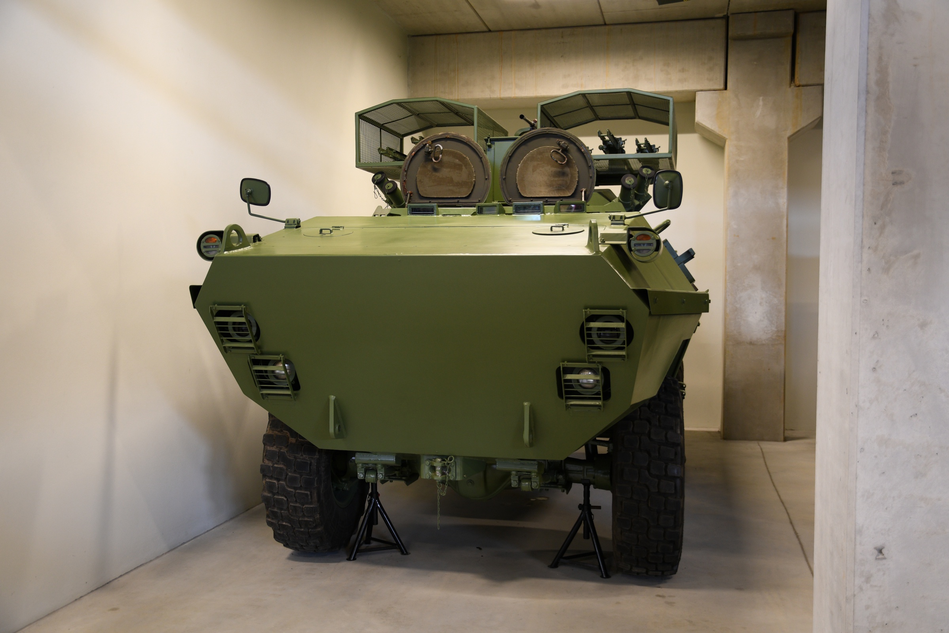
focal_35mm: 33
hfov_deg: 57.2
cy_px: 316
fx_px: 870
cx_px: 474
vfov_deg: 40.0
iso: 250
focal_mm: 22
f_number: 3
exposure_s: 1/25
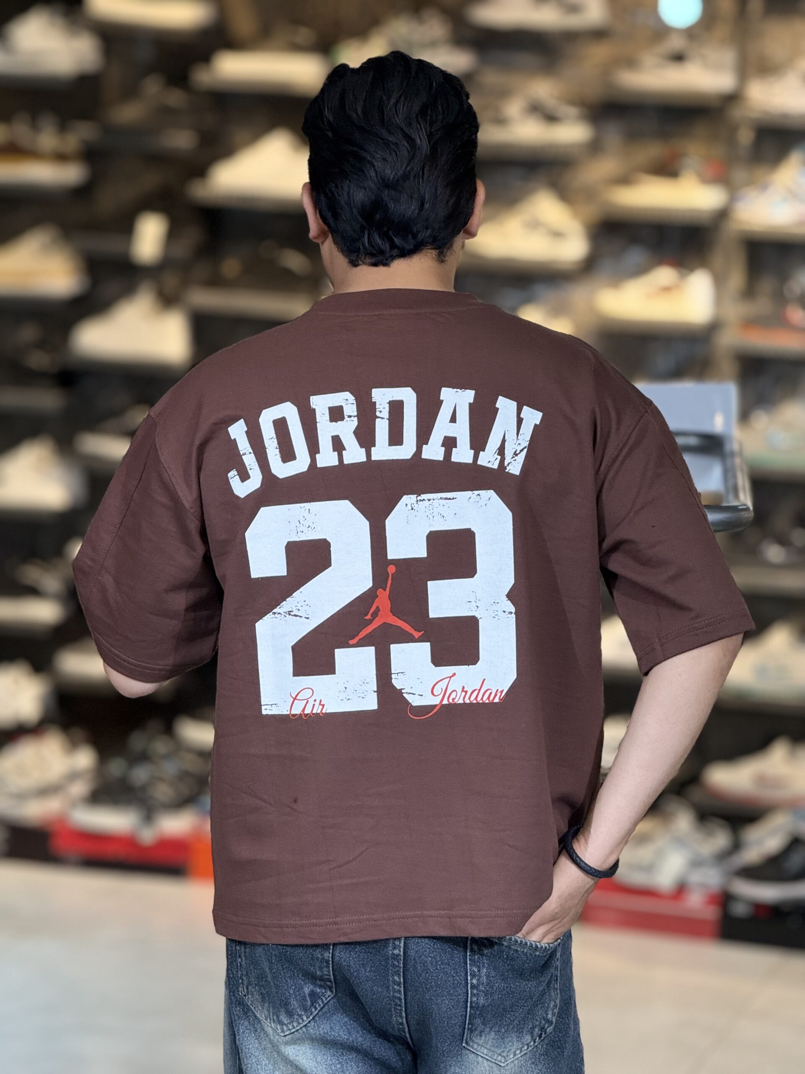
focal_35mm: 120
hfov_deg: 12.3
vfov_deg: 16.4
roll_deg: -4.0
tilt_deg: -5.4
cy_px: 537
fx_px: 3721
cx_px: 402
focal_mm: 15.66
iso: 160
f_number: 2.8
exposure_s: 1/100
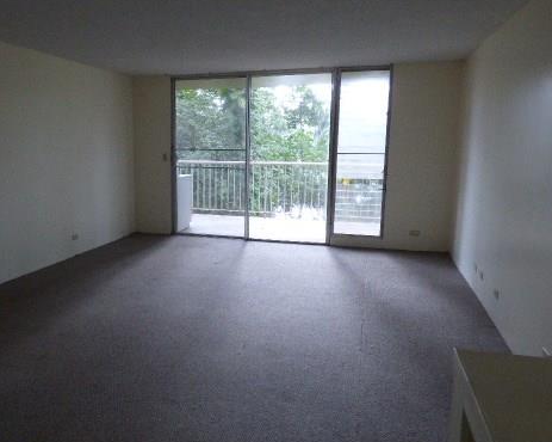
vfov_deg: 53.2
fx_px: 441
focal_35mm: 27
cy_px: 221
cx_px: 209
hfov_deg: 63.2
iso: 400
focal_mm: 3.58
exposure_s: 1/125
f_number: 2.8
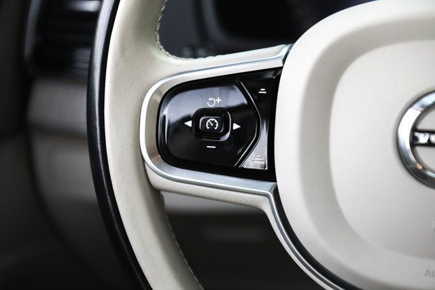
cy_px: 145
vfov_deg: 19.5
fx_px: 846
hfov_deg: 28.8
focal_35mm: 70
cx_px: 218
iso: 1000
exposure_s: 1/320
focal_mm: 70
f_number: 4
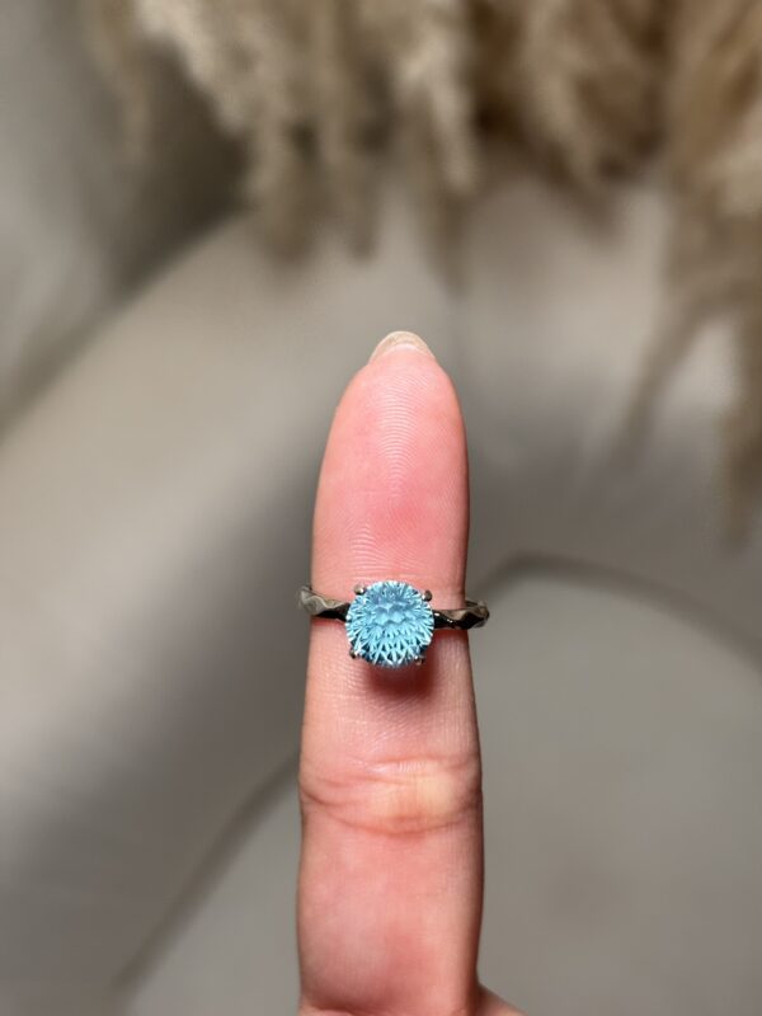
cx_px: 381
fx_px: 1526
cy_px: 508
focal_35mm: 52
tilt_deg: -66.3
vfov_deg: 36.8
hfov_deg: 28.0
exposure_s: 1/70
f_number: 1.6
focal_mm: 5.96
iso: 50
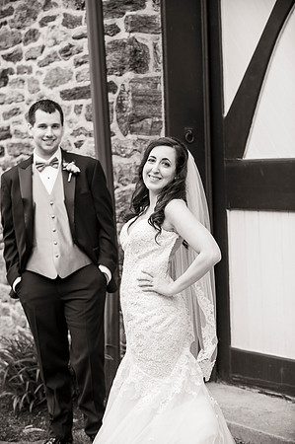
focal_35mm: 86
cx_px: 148
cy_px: 222
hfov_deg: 15.9
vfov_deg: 23.7
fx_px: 1059
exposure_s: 1/2000
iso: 800
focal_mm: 86
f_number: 4
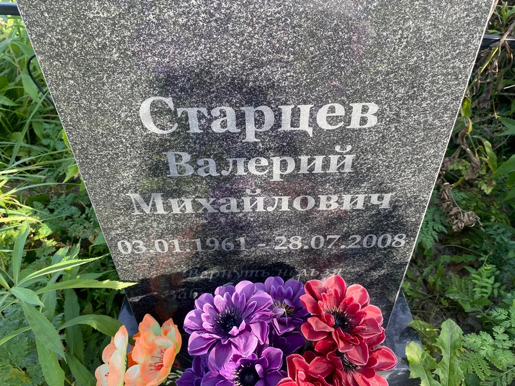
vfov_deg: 53.1
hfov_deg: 67.3
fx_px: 387
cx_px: 258
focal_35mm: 26
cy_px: 193
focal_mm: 4.25
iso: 32
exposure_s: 1/237
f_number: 1.8
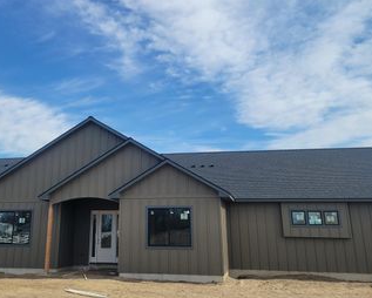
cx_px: 148
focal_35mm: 40
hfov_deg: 45.5
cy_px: 87
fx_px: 441
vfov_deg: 36.8
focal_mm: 5.4
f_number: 1.8
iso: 40
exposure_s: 1/3502
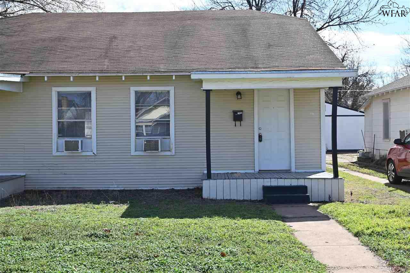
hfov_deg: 44.5
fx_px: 501
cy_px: 136
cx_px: 205
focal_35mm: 44
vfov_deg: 30.5
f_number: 6.3
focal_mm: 44
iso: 100
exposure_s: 1/320
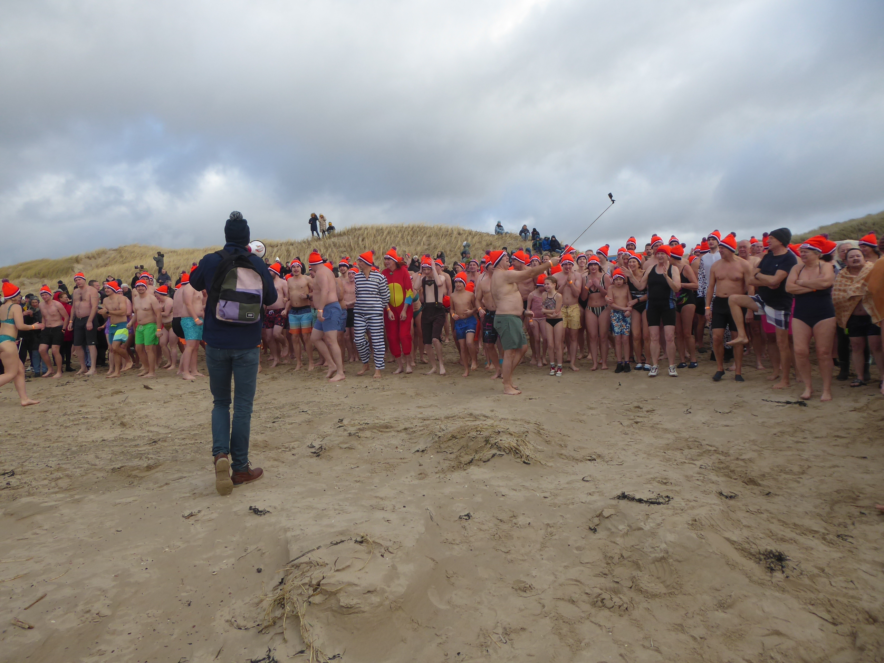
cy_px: 332
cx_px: 442
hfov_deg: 69.4
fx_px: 638
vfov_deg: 54.9
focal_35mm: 25
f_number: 3.3
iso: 80
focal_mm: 4.3
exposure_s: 1/400
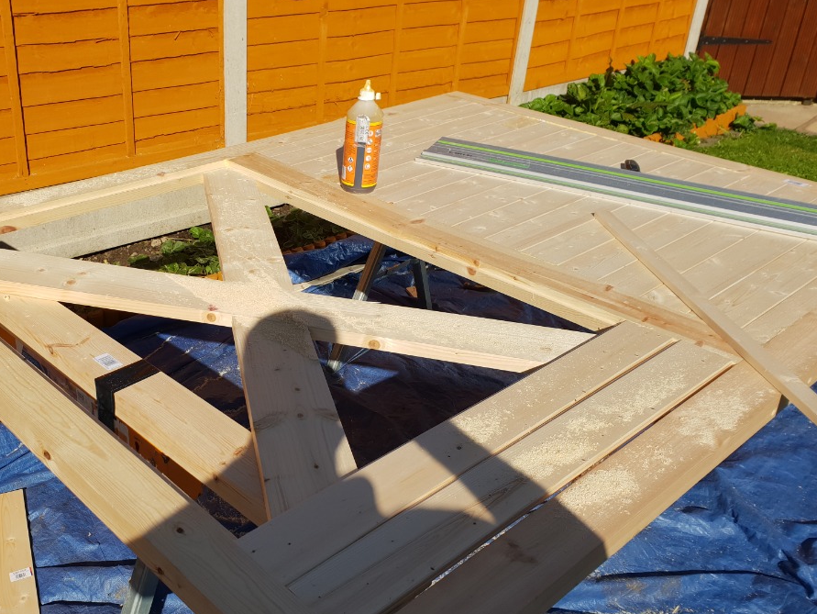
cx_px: 282
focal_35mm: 35
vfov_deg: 40.7
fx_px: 826
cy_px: 328
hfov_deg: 51.8
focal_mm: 4.3
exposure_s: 1/2141
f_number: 2.4
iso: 50
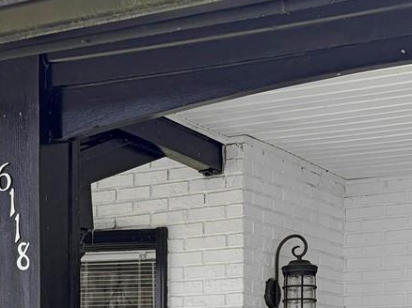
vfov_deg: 14.3
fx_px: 1130
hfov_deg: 20.7
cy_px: 493
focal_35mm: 95
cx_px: 216
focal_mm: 5.96
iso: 50
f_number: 1.6
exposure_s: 1/222
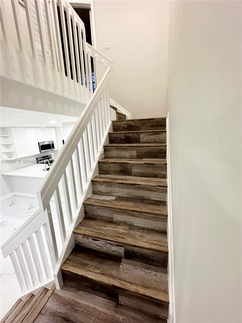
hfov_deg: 85.7
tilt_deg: -13.3
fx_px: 130
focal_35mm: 14
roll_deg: +1.8
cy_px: 162
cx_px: 121
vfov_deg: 102.1
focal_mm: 2.22
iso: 160
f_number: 2.2
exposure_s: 1/60
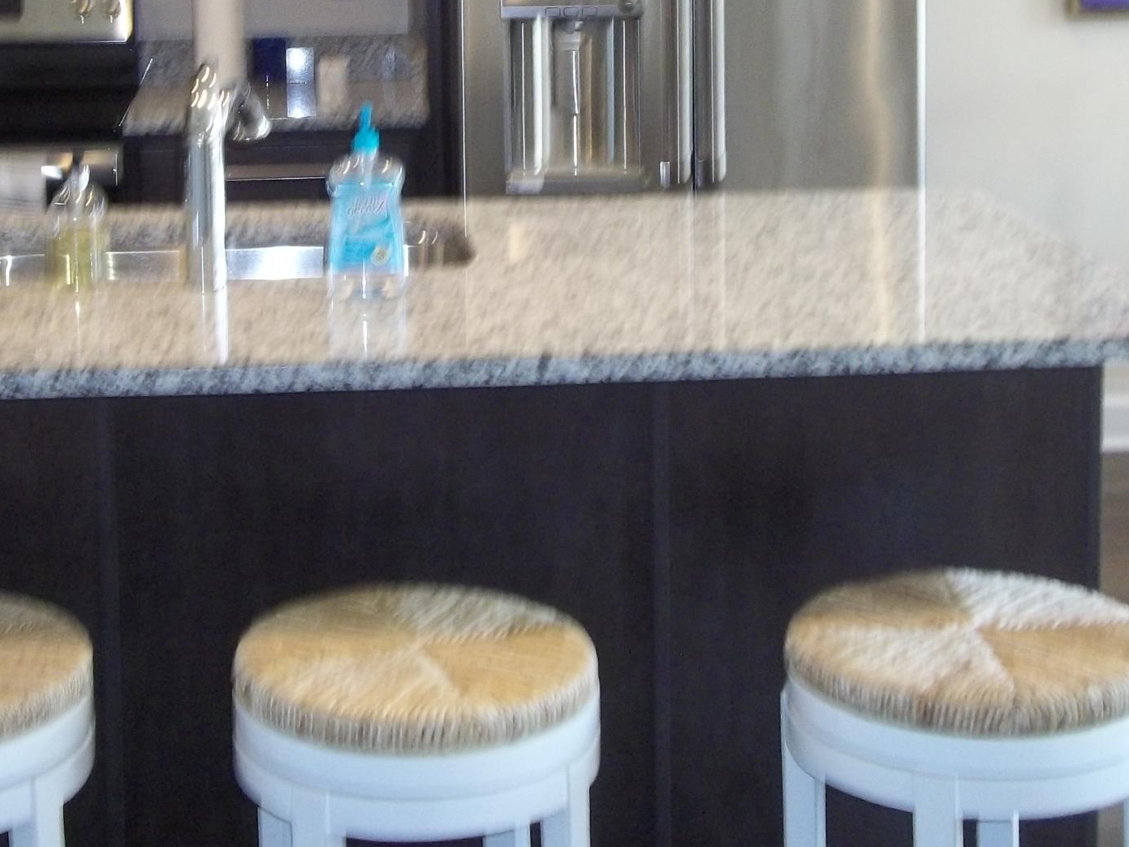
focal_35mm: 69
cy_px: 13
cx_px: 323
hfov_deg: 27.9
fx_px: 2250
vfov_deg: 20.7
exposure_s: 1/30
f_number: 2.9
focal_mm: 5.7
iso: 160
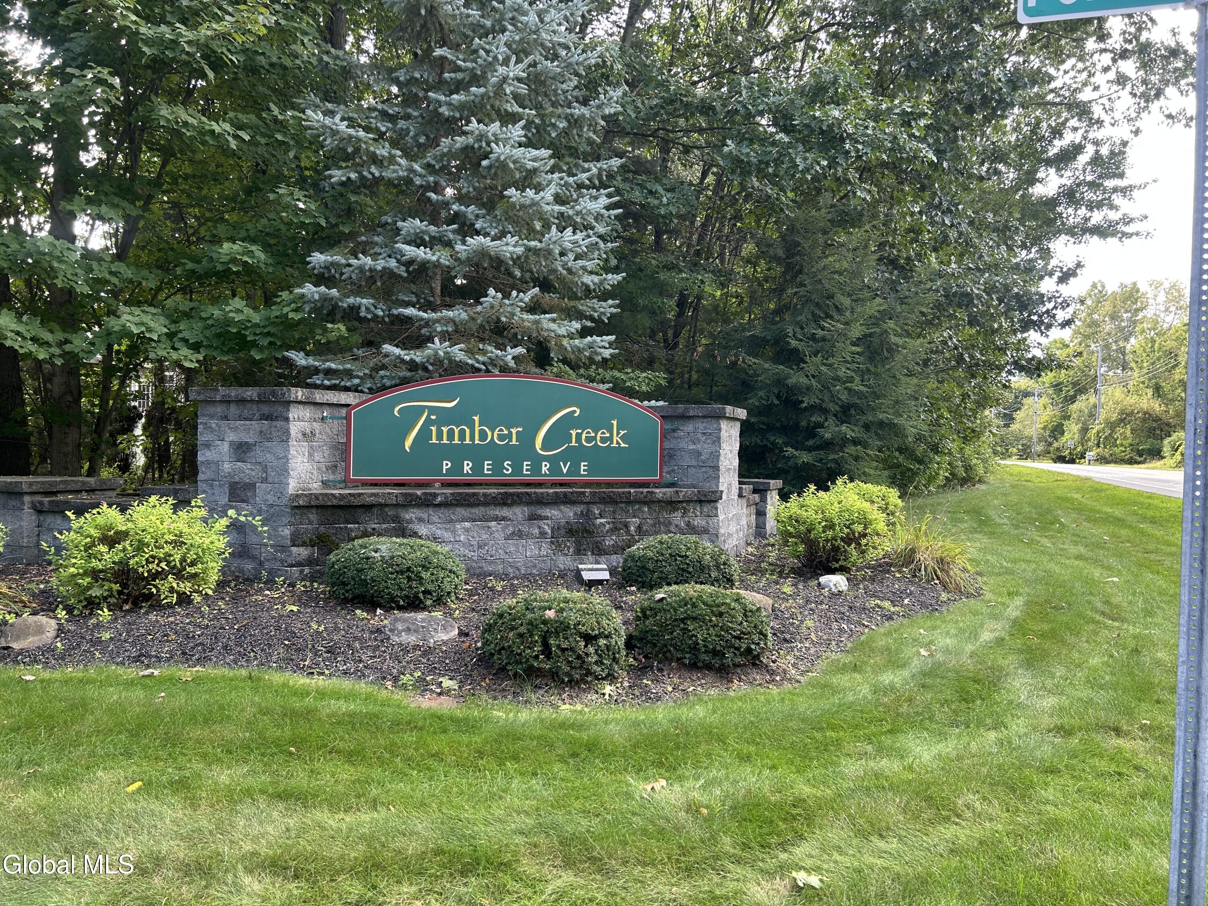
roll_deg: -0.9
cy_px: 453
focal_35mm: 26
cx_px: 604
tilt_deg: -0.7
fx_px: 907
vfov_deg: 53.1
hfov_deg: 67.3
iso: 40
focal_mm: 5.7
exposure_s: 1/127
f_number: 1.5
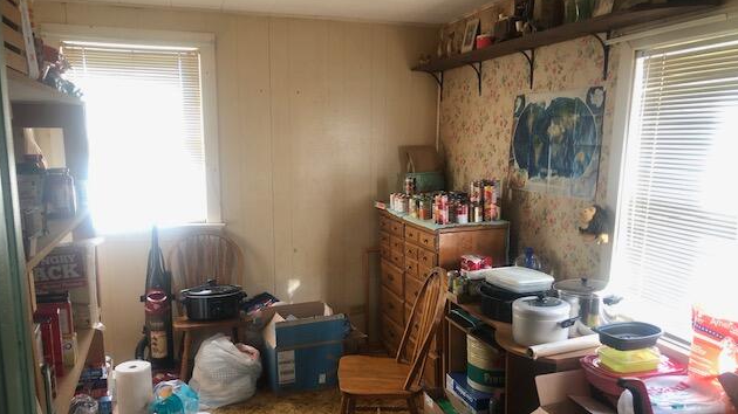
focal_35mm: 31
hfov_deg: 62.6
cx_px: 369
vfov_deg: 37.5
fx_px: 606
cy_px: 265
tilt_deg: -11.0
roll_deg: -0.1
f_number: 1.8
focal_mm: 3.99
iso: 40
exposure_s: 1/20
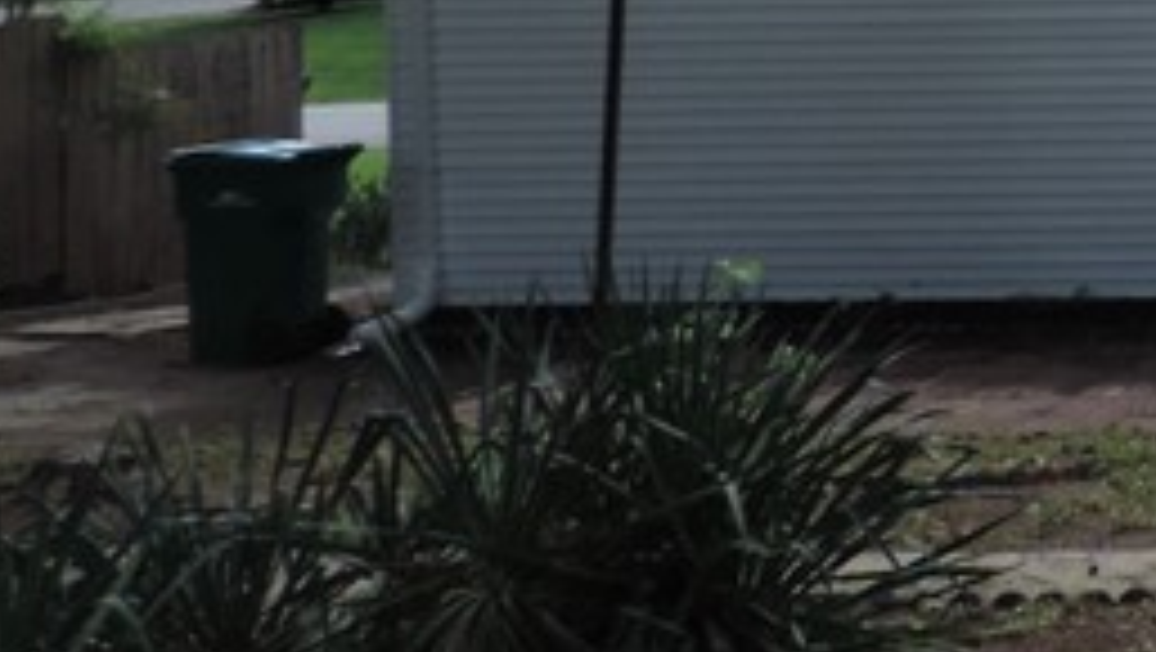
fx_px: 3190
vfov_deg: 11.2
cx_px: 1844
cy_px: -333
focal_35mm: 104
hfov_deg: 17.9
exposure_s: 1/250
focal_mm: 4.3
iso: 80
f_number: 3
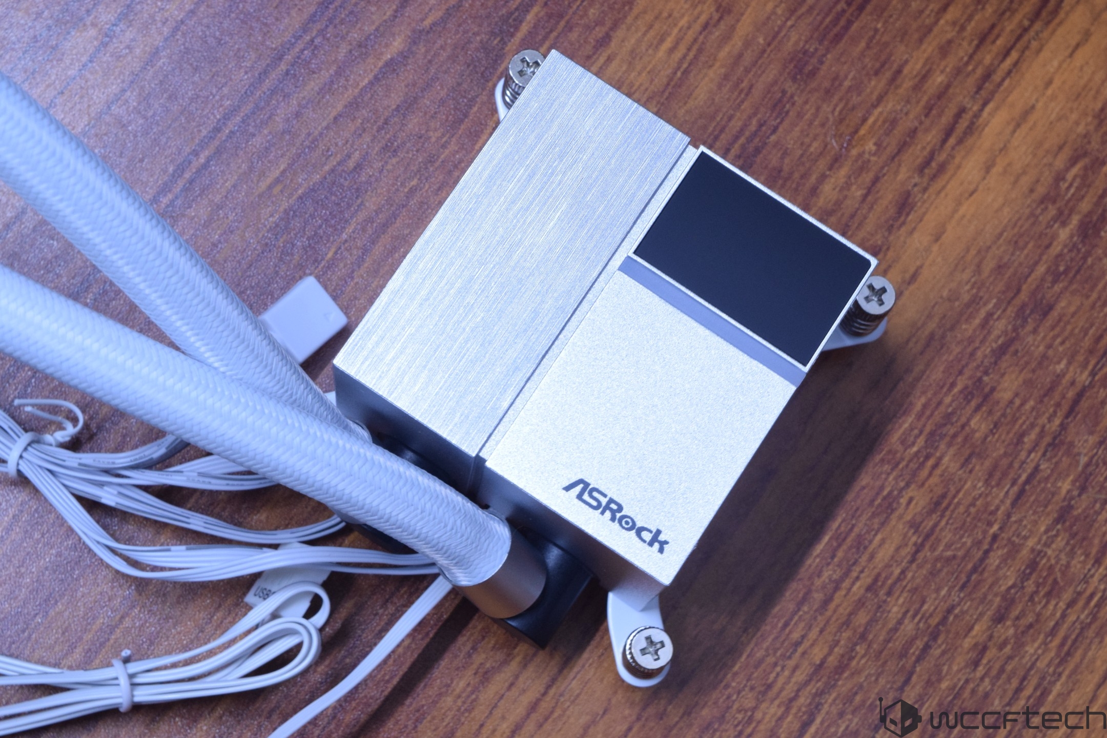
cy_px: 369
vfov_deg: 17.5
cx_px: 554
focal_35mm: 78
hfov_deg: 26.0
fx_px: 2398
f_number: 13
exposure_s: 1/8
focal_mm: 52
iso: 1600
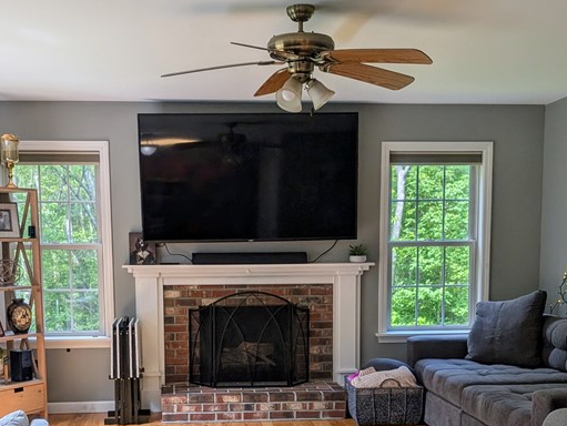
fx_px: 787
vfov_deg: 29.6
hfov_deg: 39.6
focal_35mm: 48
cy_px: 338
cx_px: 251
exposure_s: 1/831
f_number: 1.68
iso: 22
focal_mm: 6.9
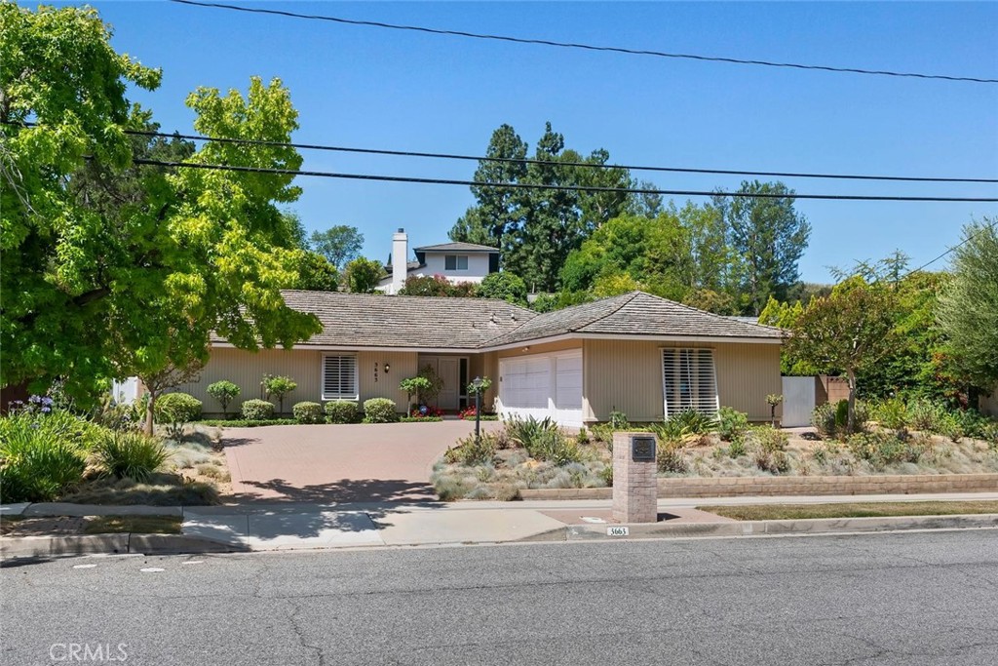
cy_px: 333
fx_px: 915
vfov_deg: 40.0
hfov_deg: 57.2
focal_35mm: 33
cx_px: 499
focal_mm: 22
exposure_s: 1/400
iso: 125
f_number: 11
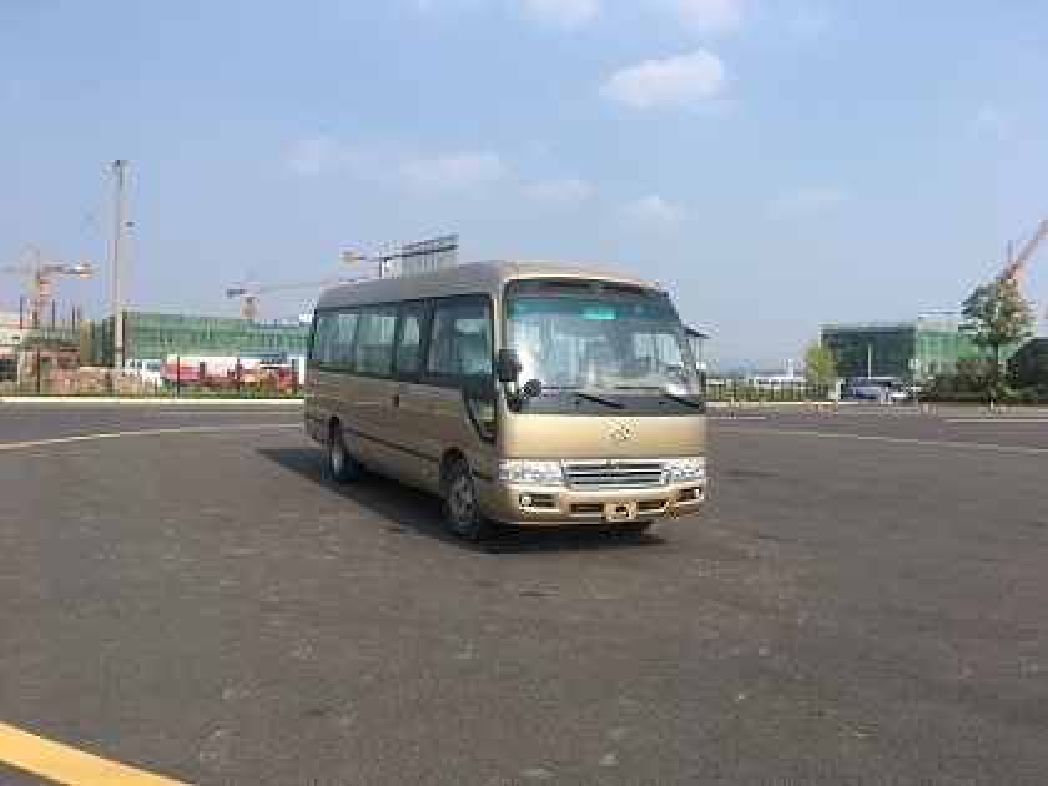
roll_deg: -1.6
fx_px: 878
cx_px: 524
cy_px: 393
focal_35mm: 29
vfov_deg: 48.2
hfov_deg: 61.7
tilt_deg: -1.9
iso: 25
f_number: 2.2
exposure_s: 1/1241
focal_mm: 4.15
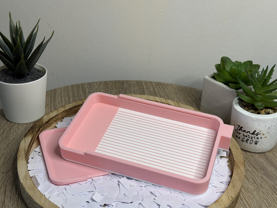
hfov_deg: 39.7
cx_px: 138
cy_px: 104
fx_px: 384
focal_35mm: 48
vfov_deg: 30.3
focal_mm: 6.8
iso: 80
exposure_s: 1/100
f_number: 1.8
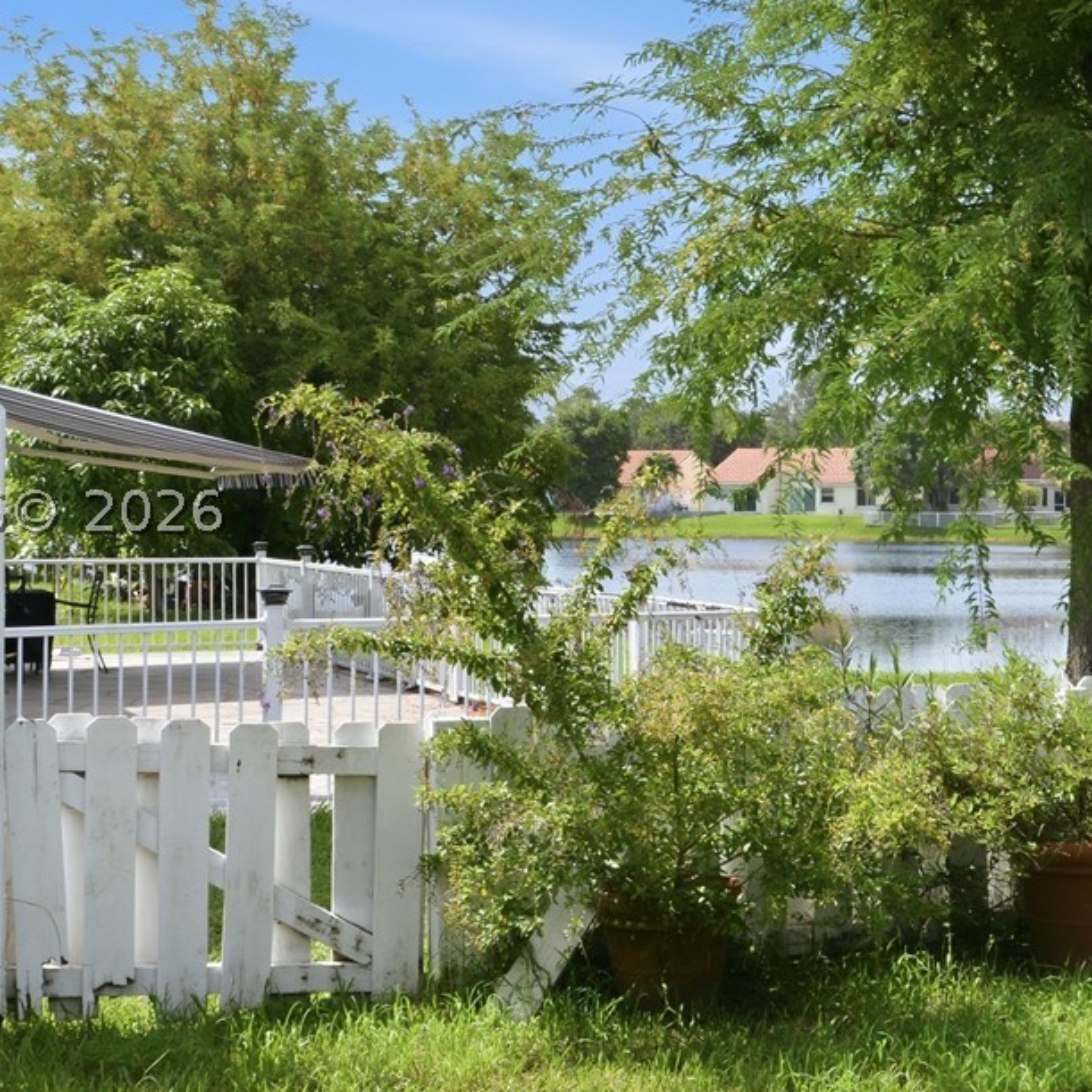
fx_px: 2356
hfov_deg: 25.5
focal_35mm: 66
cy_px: 508
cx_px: 925
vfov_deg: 26.1
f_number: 20
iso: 320
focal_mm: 28
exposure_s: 1/100
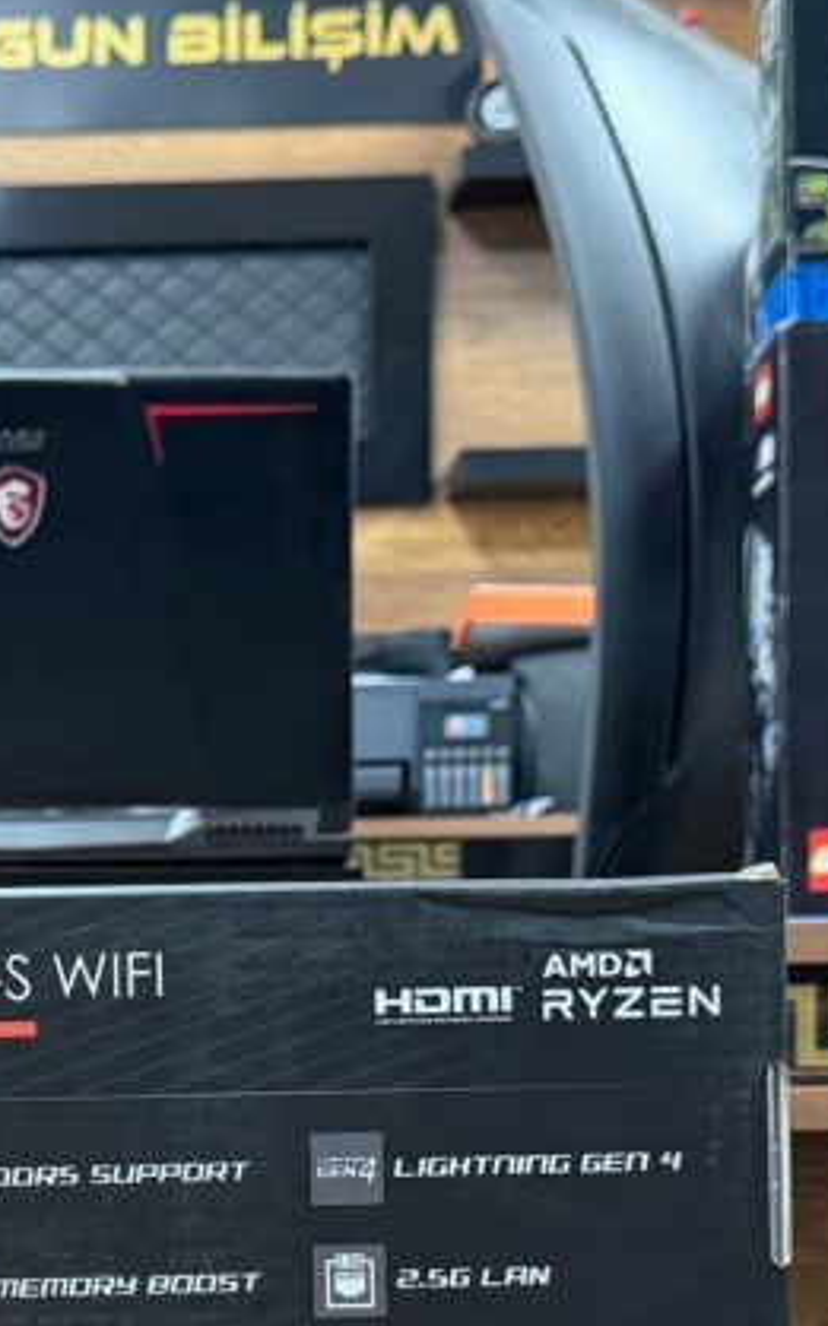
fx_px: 2637
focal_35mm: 73
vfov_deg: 27.4
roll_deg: +0.9
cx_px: -13
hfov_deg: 17.4
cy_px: 1132
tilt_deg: -1.0
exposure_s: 1/50
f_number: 1.78
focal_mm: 6.76
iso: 400
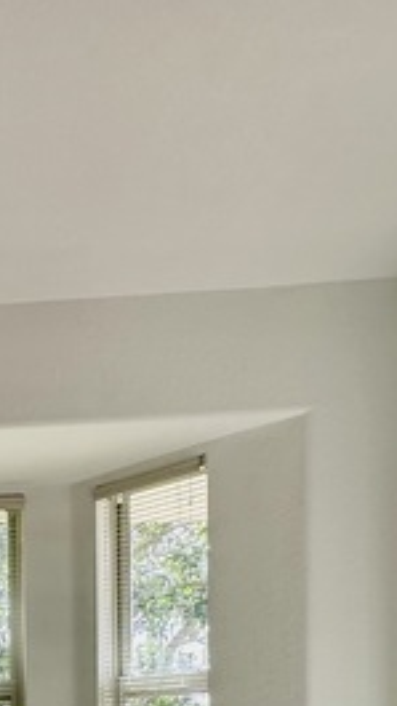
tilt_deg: -1.6
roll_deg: +1.1
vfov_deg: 37.5
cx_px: -136
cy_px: 773
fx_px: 861
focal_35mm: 46
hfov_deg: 22.8
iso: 40
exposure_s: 1/288
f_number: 2.2
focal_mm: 2.22
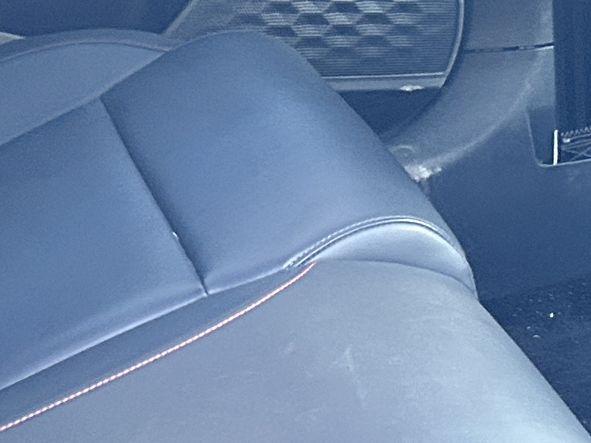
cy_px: 358
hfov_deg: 14.7
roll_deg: +2.5
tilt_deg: -31.2
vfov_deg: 11.1
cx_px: 482
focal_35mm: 133
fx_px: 2271
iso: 320
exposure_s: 1/60
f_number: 1.5
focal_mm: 5.7
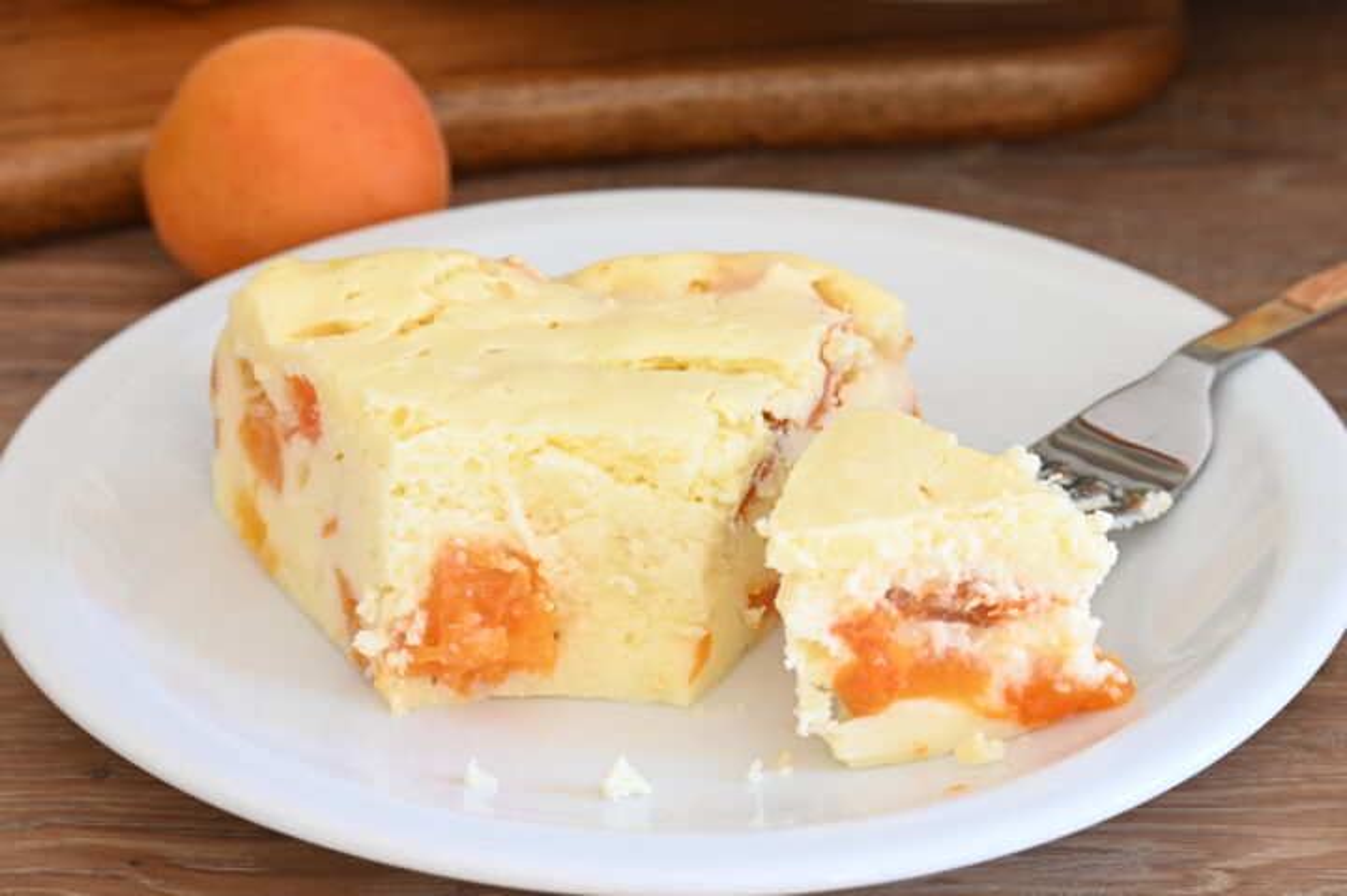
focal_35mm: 165
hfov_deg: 12.5
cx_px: 674
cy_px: 448
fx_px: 6169
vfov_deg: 8.3
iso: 200
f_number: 9
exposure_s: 1/13
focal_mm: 110
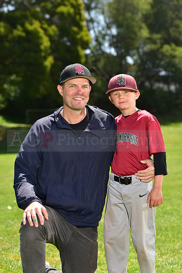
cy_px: 136
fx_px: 879
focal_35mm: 116
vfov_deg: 17.6
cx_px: 91
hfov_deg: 11.8
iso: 80
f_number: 5.6
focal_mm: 116
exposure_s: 1/200
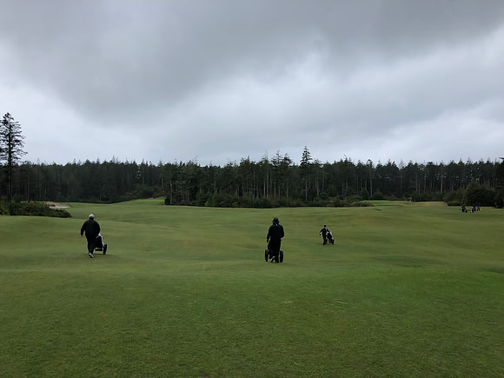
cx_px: 252
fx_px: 408
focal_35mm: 28
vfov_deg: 49.7
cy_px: 189
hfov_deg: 63.4
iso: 20
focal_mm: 4
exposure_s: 1/657
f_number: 1.8
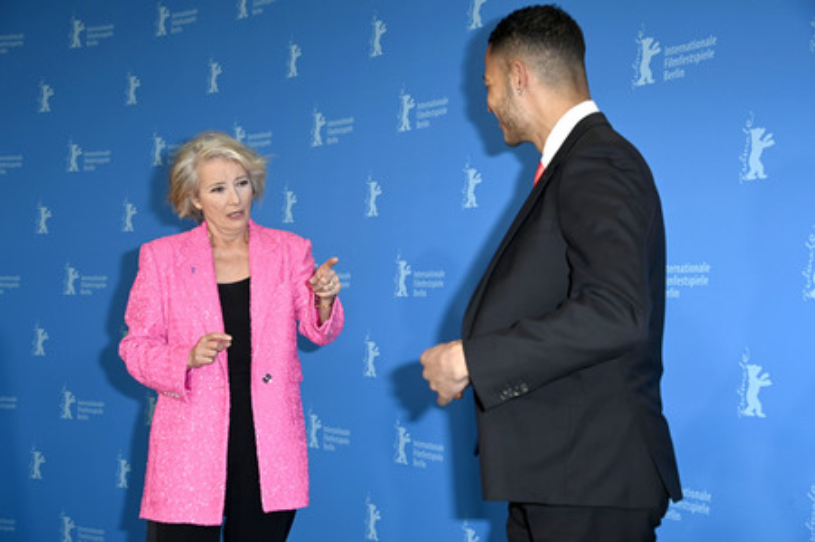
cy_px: 271
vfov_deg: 23.3
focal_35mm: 58
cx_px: 408
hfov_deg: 34.5
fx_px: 1312
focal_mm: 58
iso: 800
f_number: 5.6
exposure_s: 1/200
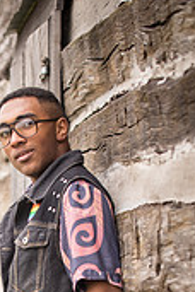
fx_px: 1536
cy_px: 372
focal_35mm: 189
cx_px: -17
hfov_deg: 7.2
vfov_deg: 10.7
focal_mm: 72
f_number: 2.8
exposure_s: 1/50
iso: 200
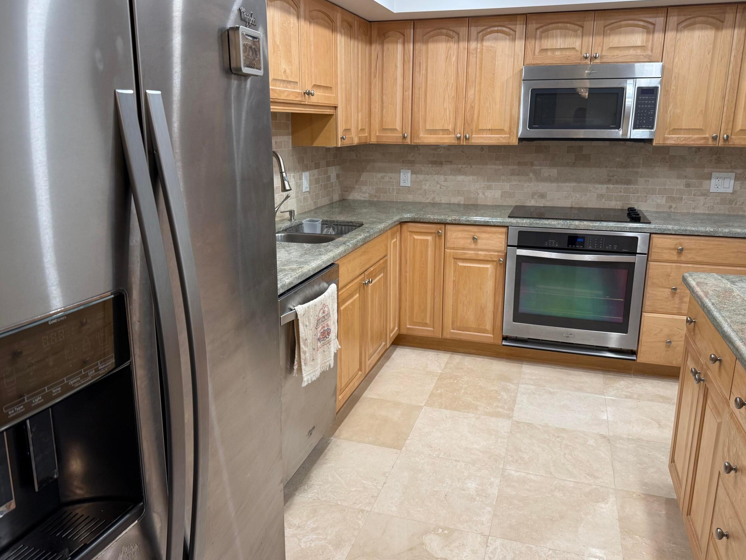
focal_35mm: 27
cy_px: 266
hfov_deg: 65.3
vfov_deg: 51.3
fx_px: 582
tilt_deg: -12.8
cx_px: 371
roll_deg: +0.2
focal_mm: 6.76
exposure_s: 1/60
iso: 125
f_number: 1.78
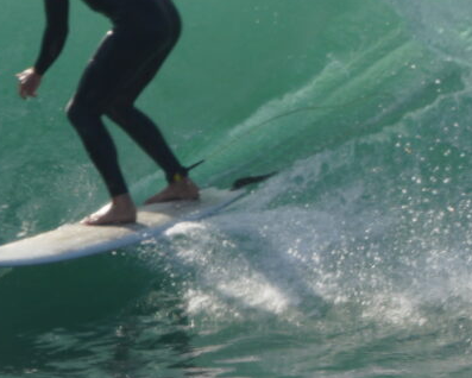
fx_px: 67617
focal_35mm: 4838
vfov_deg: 0.3
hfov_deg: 0.4
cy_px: 66
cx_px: -264
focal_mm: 800
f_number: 8
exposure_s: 1/500
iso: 125
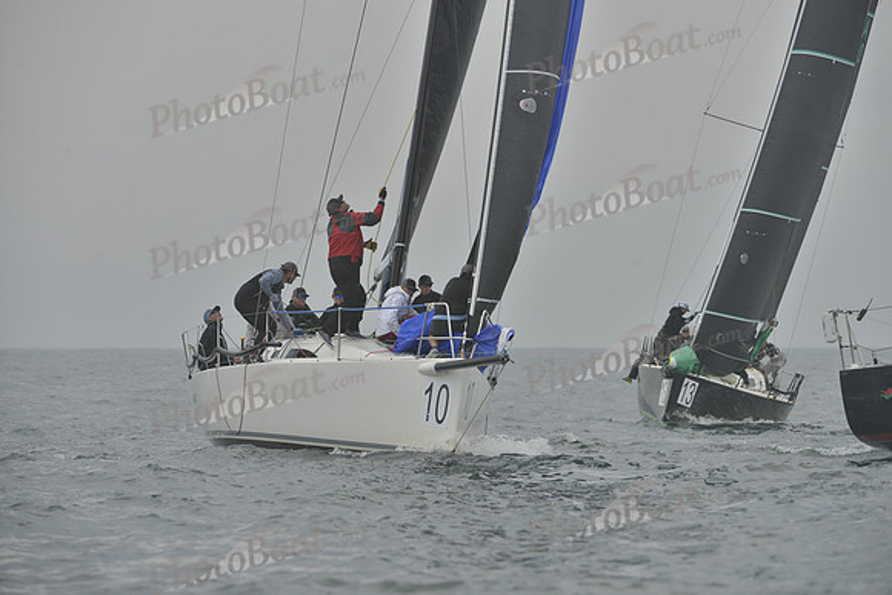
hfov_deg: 8.2
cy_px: 298
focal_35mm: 250
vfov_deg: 5.5
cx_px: 446
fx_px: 6196
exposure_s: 1/800
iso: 280
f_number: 8
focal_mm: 250
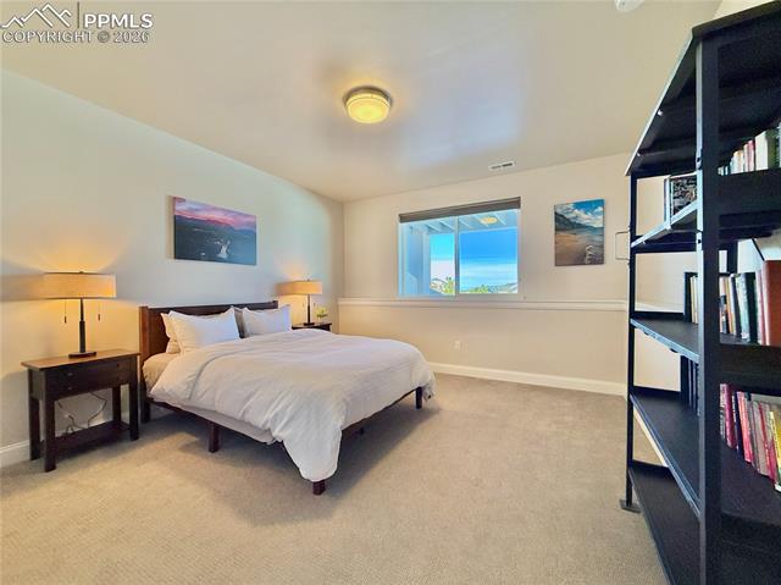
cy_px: 292
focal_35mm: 14
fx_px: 316
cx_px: 390
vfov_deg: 85.6
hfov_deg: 102.1
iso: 160
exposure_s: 1/120
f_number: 2.2
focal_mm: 2.22
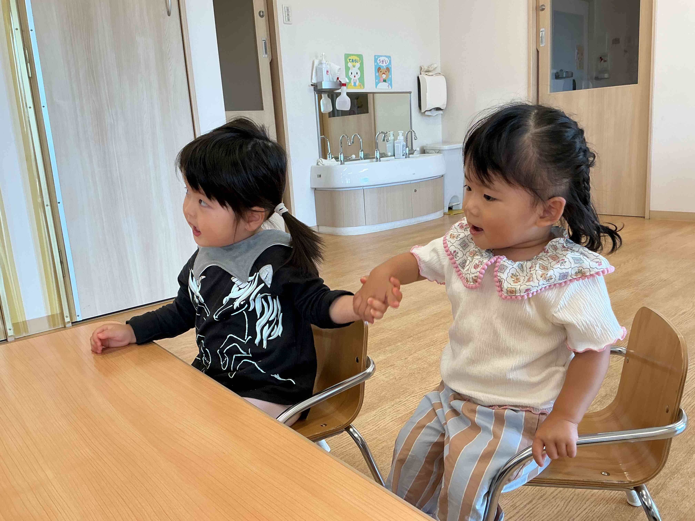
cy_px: 260
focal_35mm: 29
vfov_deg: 48.2
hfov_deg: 61.7
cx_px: 348
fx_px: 582
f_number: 1.8
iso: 50
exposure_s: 1/120
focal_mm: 3
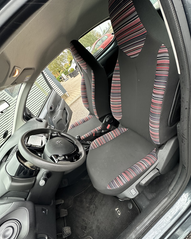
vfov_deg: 96.8
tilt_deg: -27.2
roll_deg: +36.6
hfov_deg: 84.0
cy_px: 119
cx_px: 98
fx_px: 106
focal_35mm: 15
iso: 320
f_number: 2.2
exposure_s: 1/83
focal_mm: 2.22
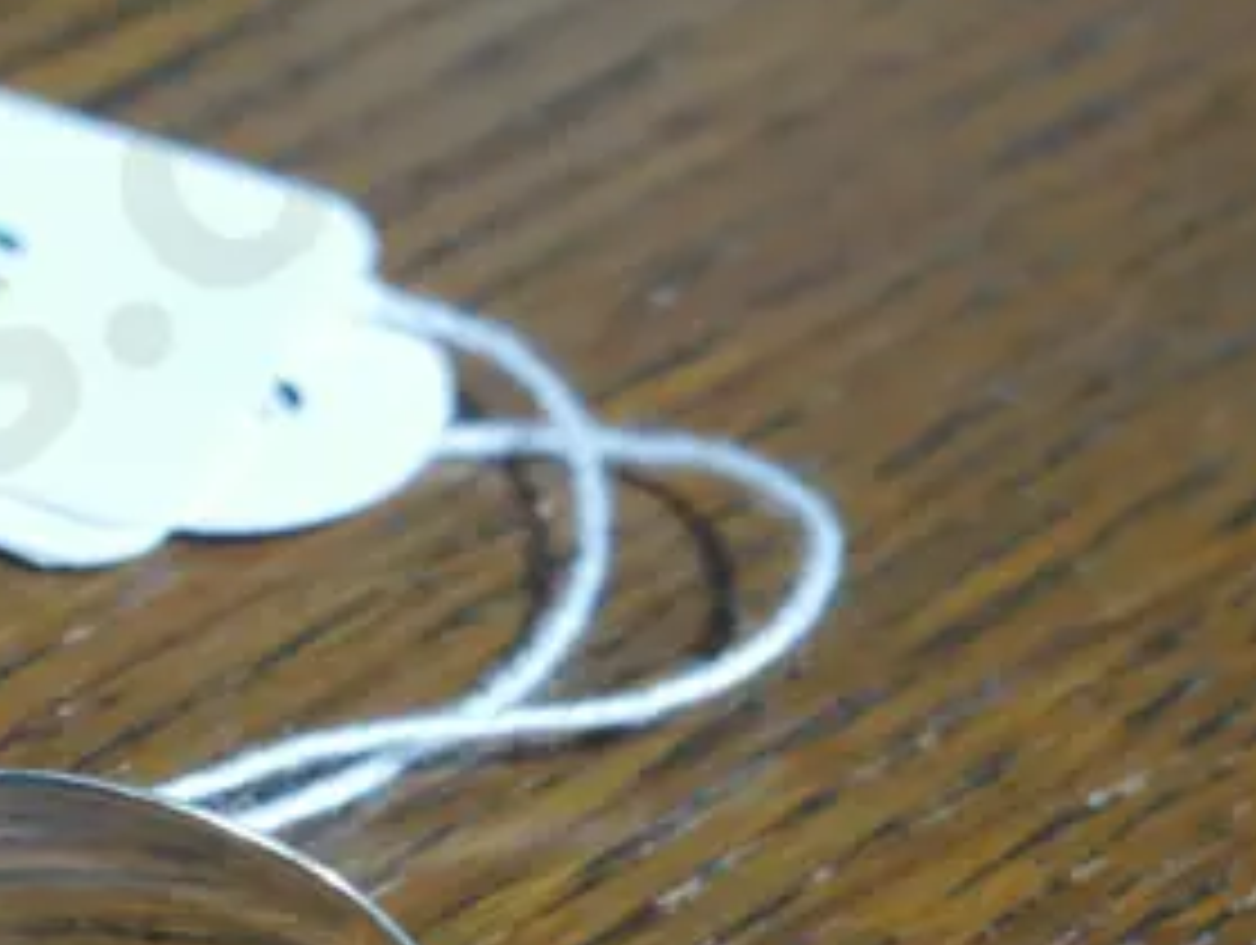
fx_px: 6394
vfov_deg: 8.4
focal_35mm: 176
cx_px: -927
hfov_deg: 10.6
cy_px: 1042
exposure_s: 1/60
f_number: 5.2
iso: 1000
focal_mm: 24
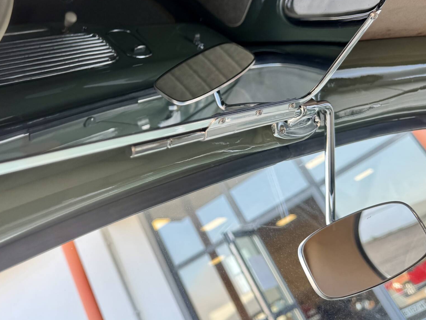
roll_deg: +27.4
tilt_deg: +27.2
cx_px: 126
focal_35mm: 40
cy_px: 90
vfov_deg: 35.3
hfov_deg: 45.7
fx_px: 492
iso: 80
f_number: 1.78
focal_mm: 6.76
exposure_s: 1/157
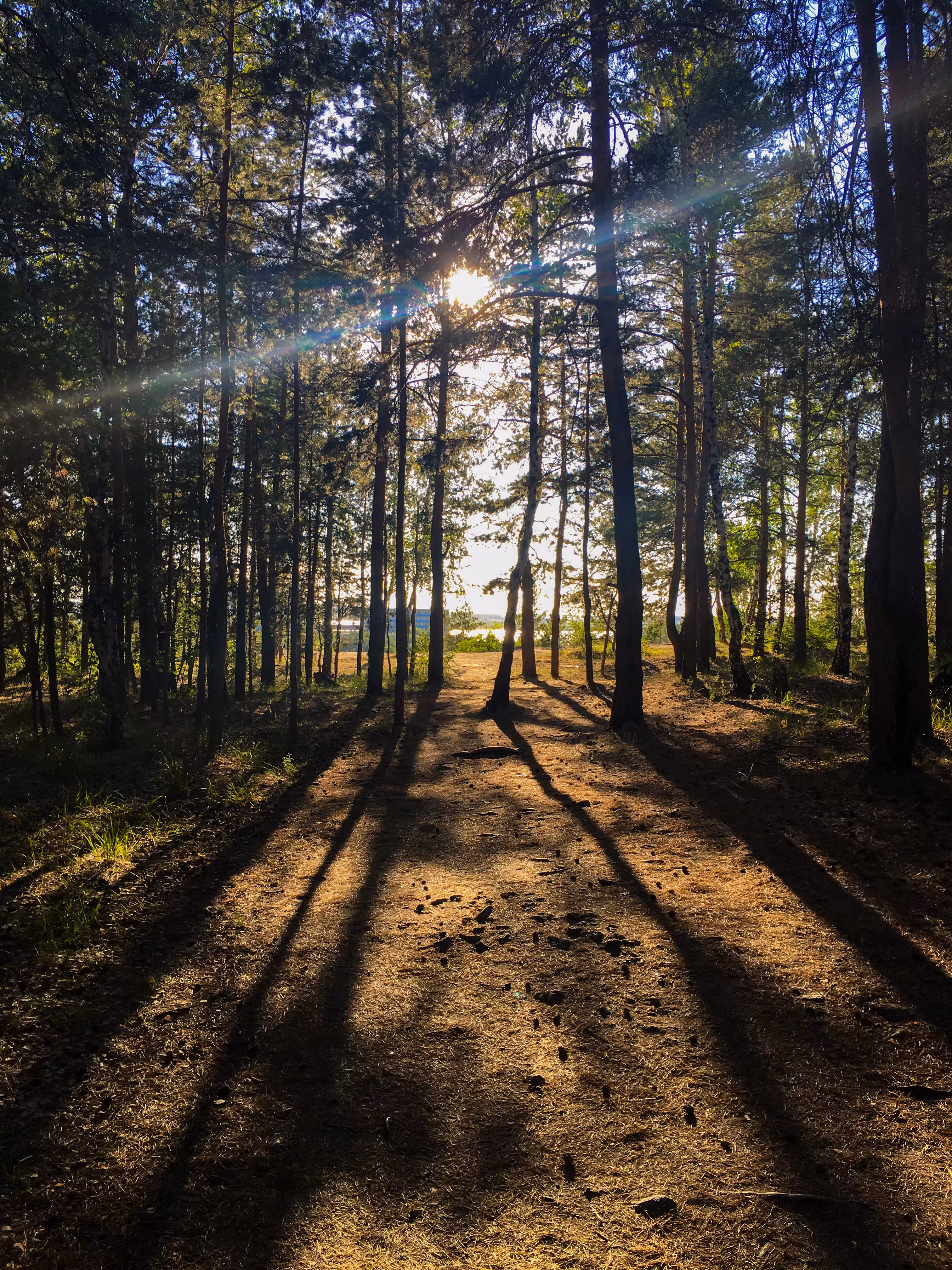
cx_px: 476
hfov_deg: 48.2
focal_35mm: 29
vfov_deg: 61.7
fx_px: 1063
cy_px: 635
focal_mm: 4.15
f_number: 2.2
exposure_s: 1/390
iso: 25
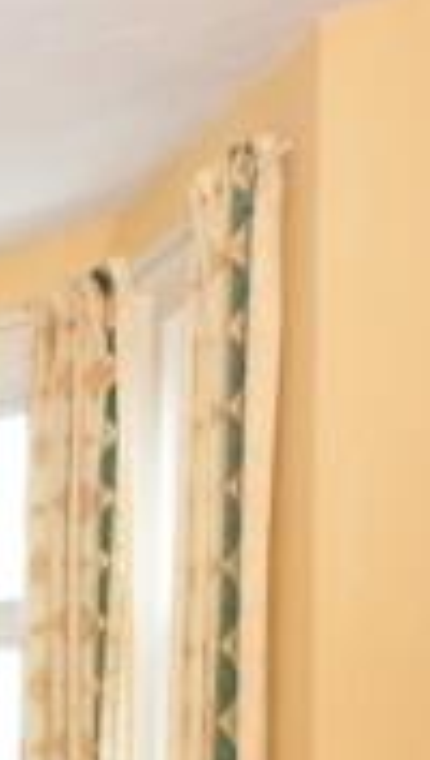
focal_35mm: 64
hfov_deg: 14.4
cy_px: 713
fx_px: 1292
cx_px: -520
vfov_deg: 31.0
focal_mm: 11
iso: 200
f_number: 4.2
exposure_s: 1/25
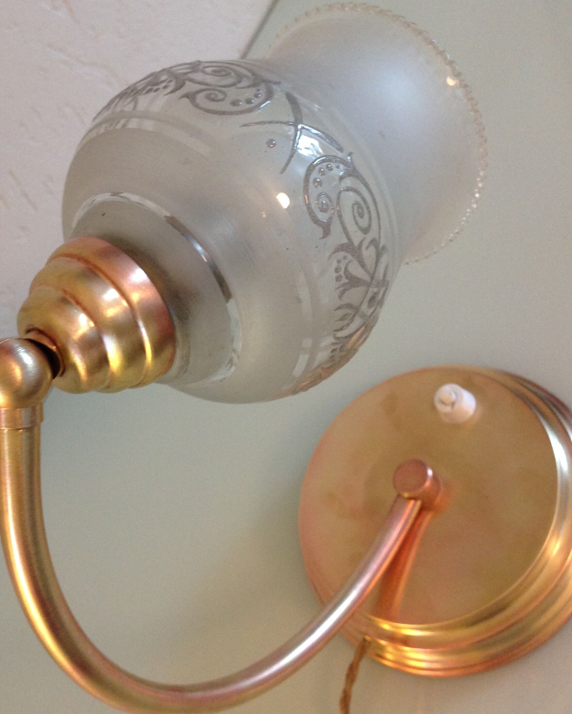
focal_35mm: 42
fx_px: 889
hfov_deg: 35.7
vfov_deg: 43.8
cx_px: 272
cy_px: 343
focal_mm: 4.28
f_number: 2.4
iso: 160
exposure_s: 1/15
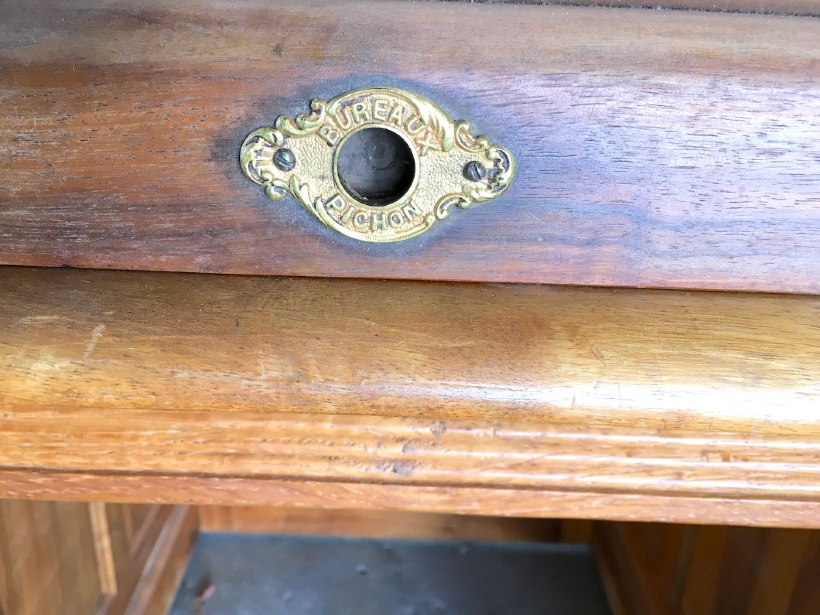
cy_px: 308
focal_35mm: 29
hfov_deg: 61.7
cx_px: 410
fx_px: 687
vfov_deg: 48.2
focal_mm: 4.15
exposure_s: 1/33
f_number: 2.2
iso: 64
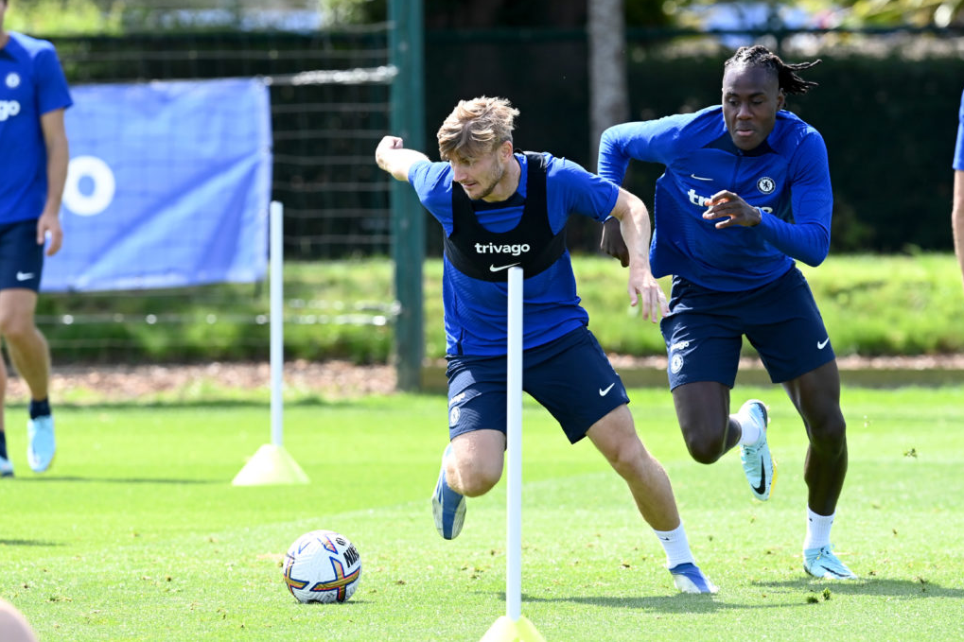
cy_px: 320
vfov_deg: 3.4
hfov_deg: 5.1
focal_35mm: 402
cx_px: 483
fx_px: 10762
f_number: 5.6
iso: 800
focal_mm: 400
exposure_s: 1/1000
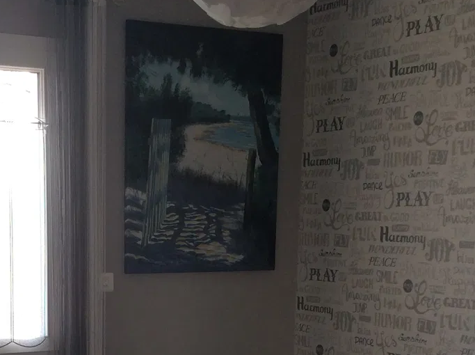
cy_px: 401
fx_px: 1028
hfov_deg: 25.7
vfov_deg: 18.7
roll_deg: -0.3
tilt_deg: -9.9
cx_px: 112
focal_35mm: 75
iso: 32
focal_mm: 3.3
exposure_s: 1/118
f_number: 2.4
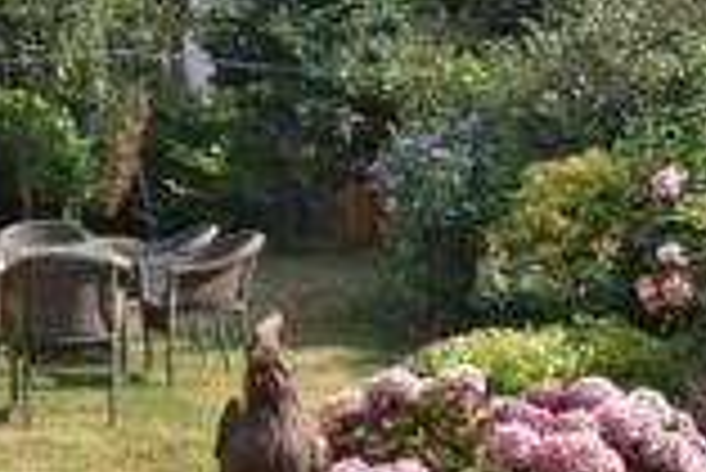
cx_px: -22
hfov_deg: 26.3
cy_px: 110
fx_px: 1414
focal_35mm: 72
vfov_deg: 18.8
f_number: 8
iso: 400
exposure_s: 1/800
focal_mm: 11.5
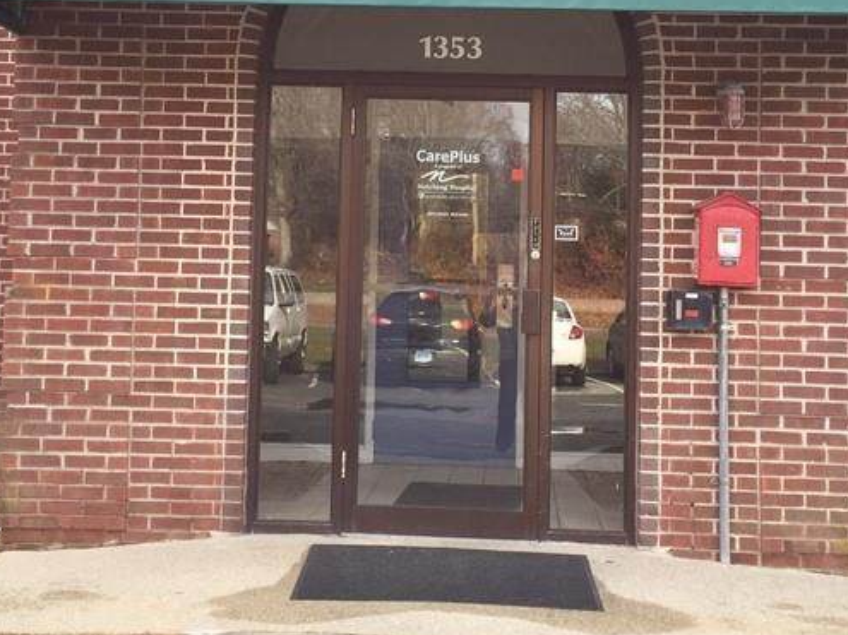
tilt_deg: +3.8
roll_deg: -2.1
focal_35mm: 60
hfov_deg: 32.2
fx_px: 1469
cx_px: 418
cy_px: 169
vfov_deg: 24.2
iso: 32
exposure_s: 1/235
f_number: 2.2
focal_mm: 4.15
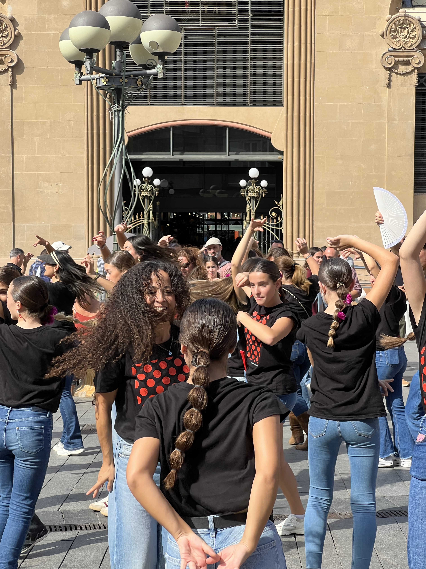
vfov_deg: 25.3
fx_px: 1263
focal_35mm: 77
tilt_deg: -3.1
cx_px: 213
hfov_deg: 19.1
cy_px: 284
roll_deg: +0.6
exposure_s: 1/469
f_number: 2.8
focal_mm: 9
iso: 32
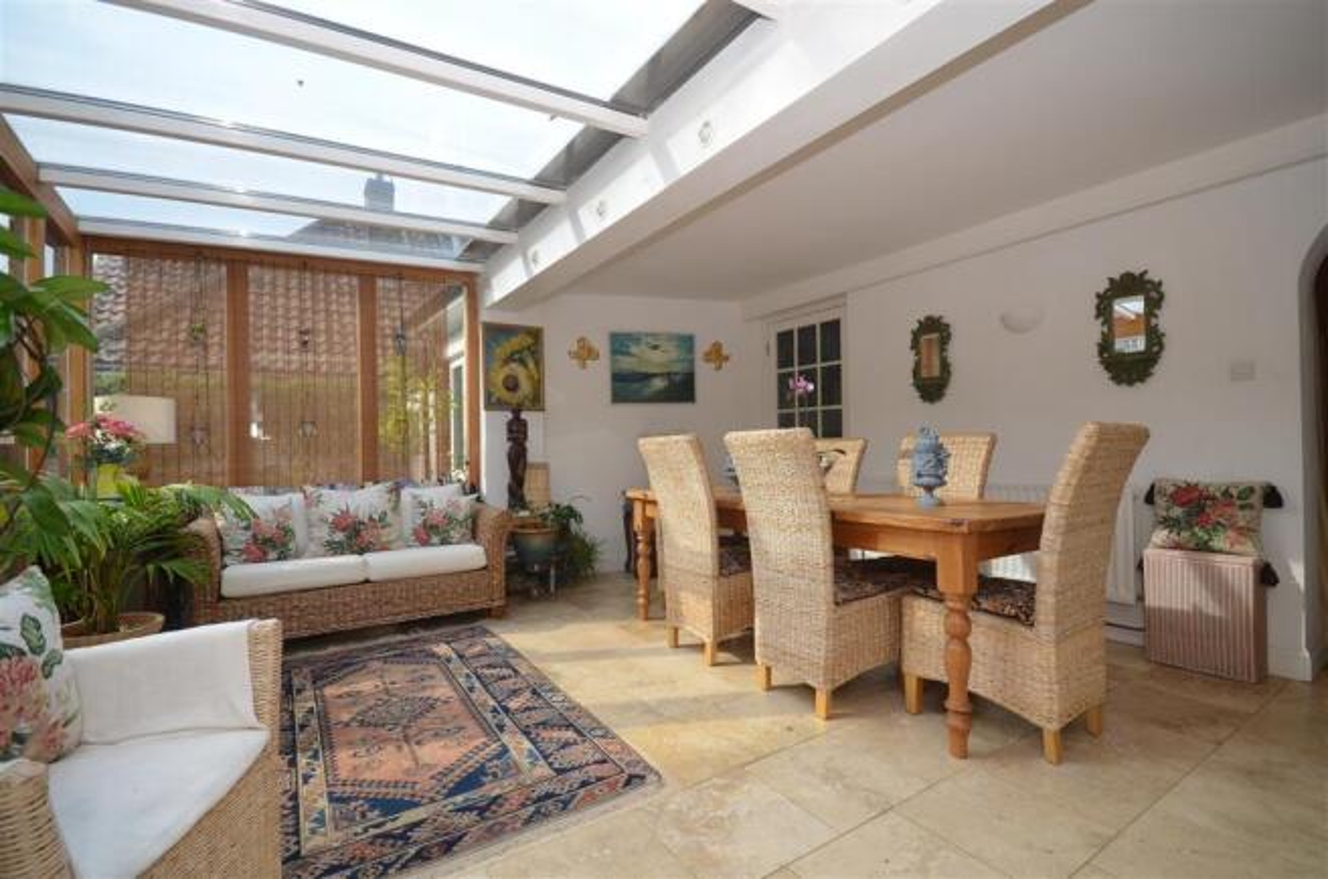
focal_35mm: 16
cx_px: 664
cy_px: 440
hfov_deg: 95.1
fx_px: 607
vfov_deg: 71.8
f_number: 7.1
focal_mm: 11
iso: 250
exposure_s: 1/80
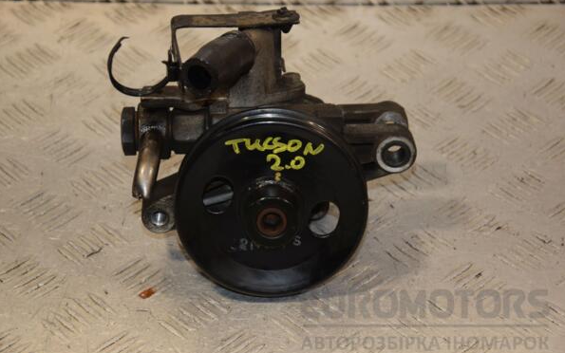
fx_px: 1663
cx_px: 283
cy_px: 177
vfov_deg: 12.1
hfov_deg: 19.3
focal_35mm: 108
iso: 800
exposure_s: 1/200
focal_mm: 70
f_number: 5.6
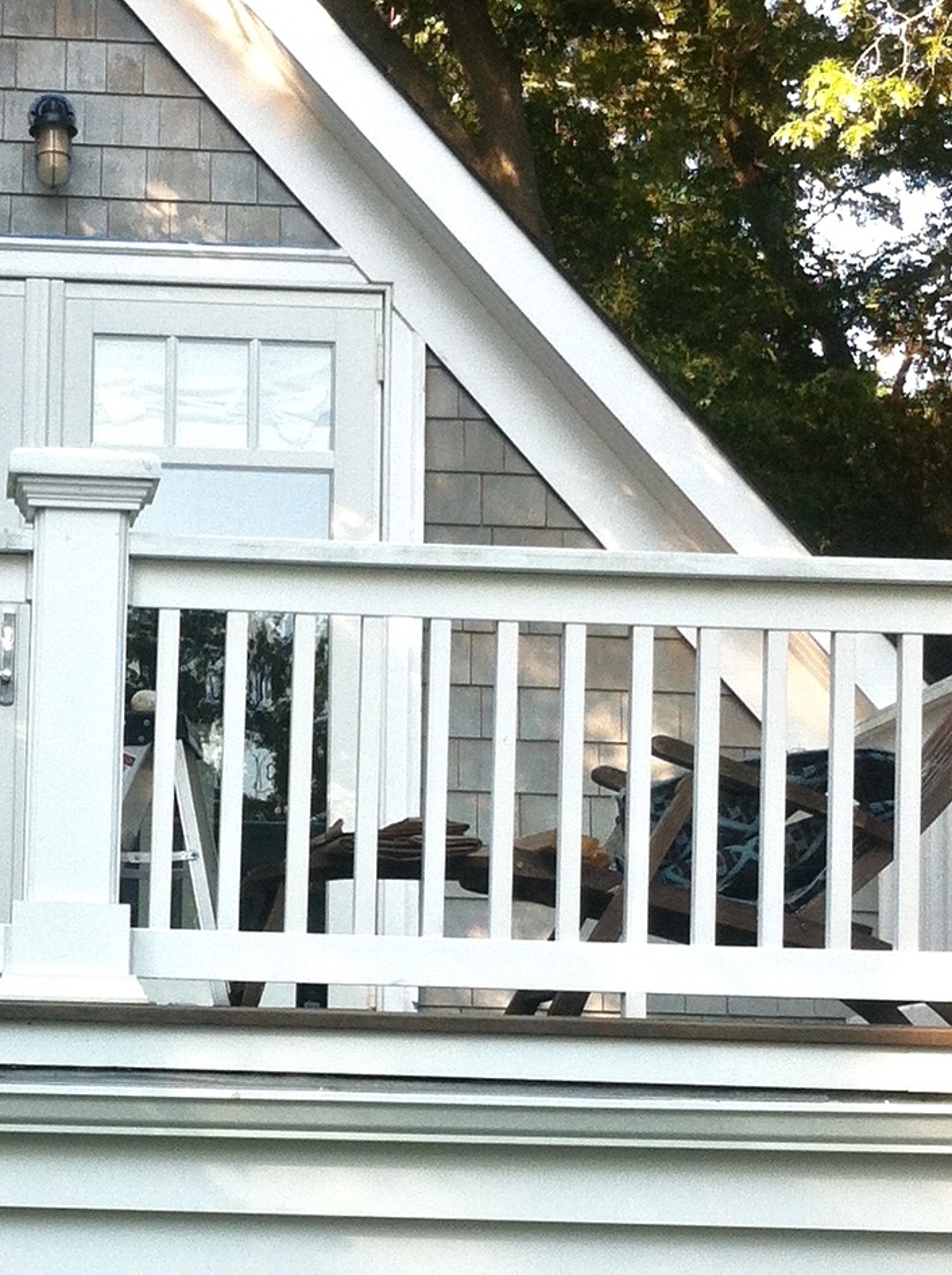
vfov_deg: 20.4
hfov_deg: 15.2
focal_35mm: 96
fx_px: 3529
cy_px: 866
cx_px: 78
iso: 80
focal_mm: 3.85
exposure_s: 1/170
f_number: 2.8
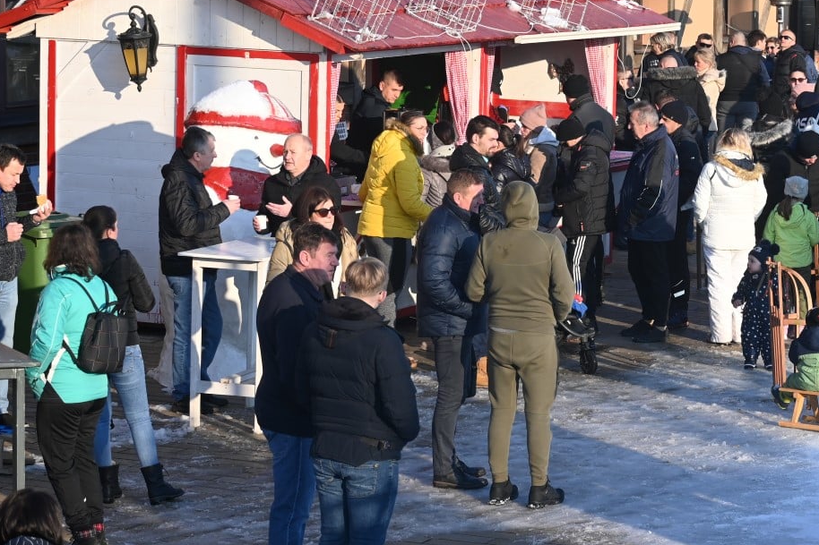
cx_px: 634
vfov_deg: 10.3
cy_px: 255
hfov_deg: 15.3
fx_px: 3025
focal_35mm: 133
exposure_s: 1/250
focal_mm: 50
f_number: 6.3
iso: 100
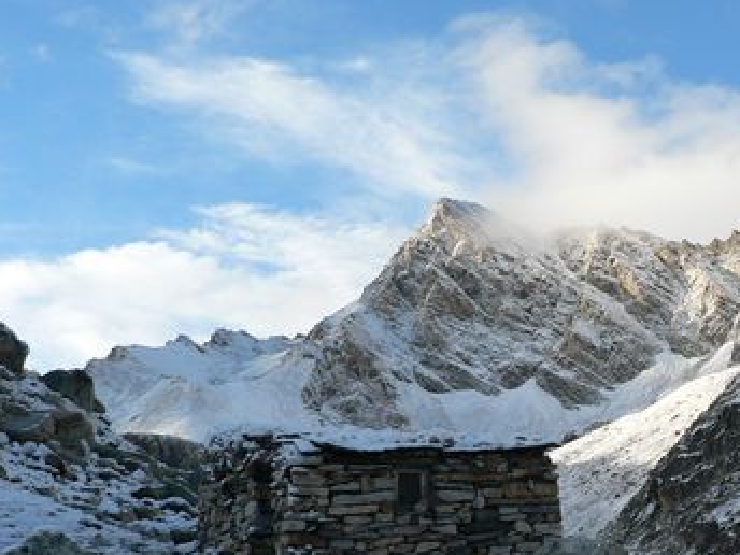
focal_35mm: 67
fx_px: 1432
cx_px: 680
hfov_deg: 27.8
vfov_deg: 21.8
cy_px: 374
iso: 80
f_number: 4
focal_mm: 6
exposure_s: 1/250
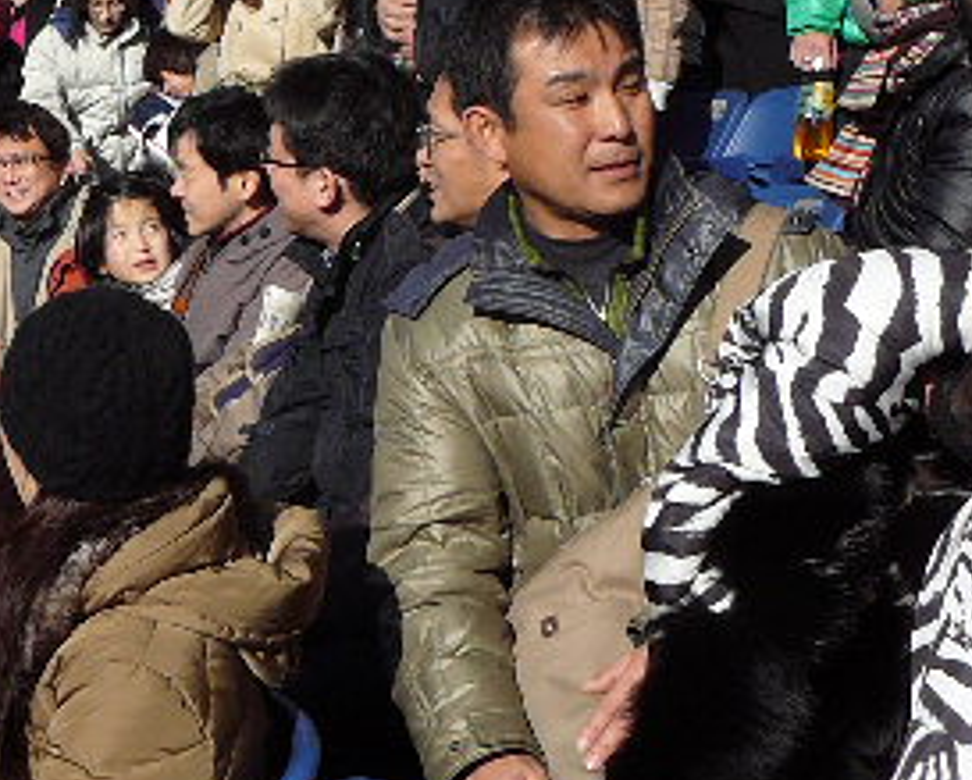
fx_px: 2304
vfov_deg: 19.1
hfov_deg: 22.8
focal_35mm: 80
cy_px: 235
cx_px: -11
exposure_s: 1/800
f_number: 5
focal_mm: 5.2
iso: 100
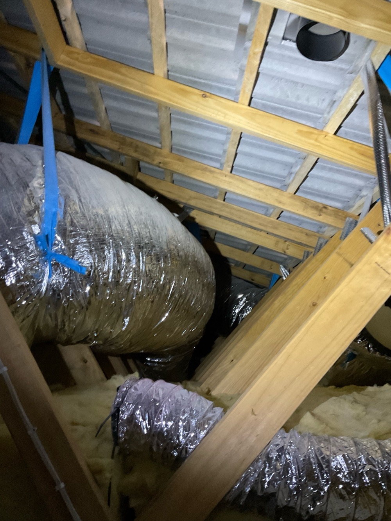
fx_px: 437
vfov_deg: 61.7
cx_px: 196
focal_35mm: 29
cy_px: 260
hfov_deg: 48.2
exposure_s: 1/30
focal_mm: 3
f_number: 1.8
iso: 320
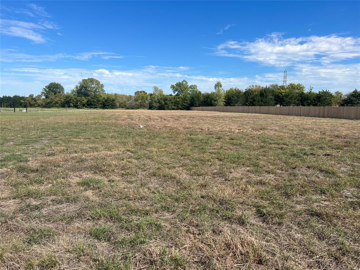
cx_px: 180
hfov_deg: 67.3
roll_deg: -0.6
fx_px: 270
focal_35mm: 26
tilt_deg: -7.6
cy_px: 135
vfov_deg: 53.1
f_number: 1.5
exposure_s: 1/4274
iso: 50
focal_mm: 5.7
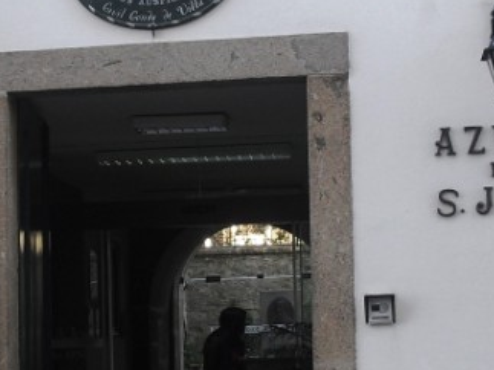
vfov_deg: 13.8
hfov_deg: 18.4
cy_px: 168
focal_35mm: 107
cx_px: 184
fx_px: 1526
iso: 100
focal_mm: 6.3
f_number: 3.1
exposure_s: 1/100
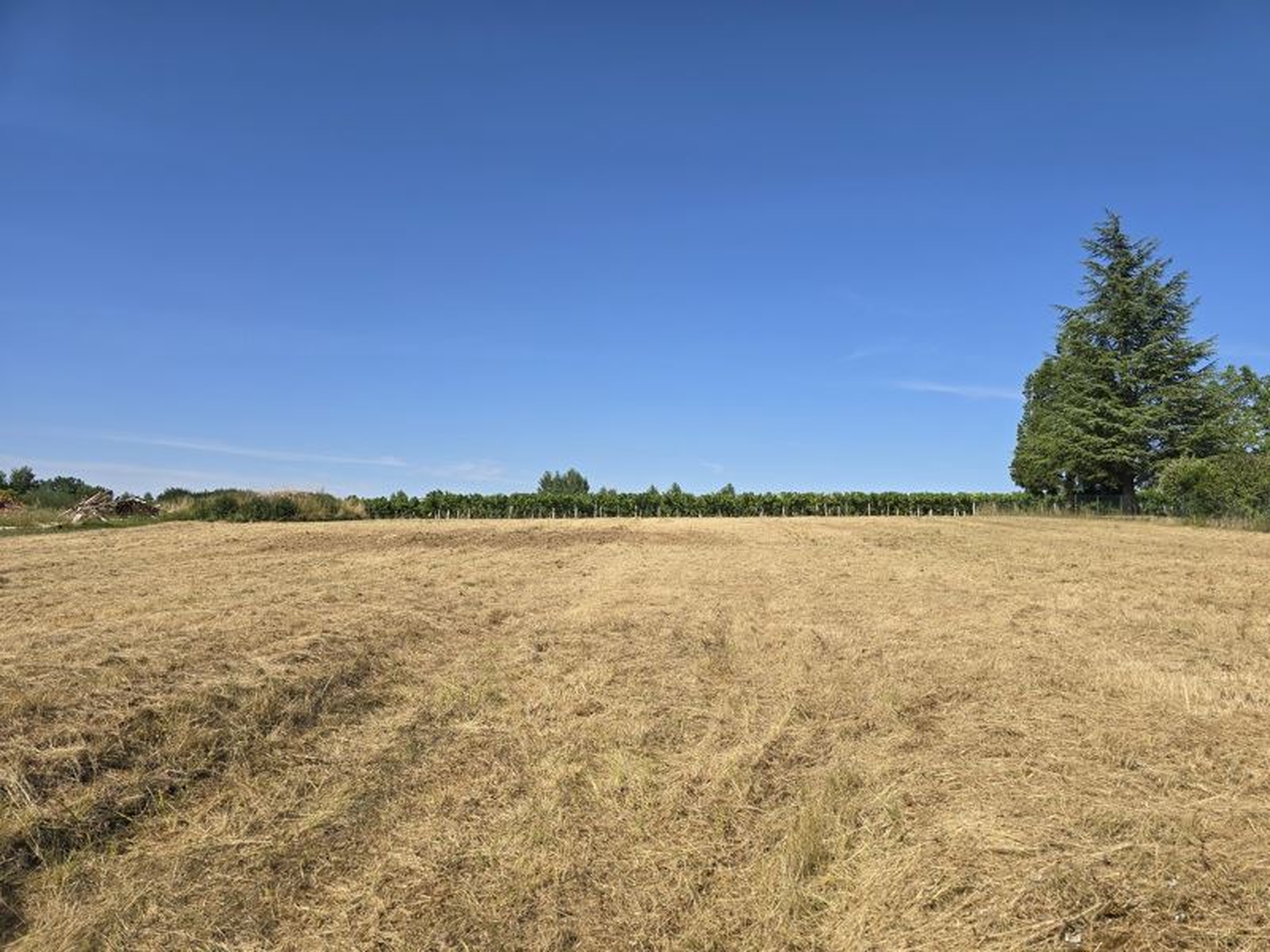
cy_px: 476
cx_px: 635
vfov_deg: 58.9
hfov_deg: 73.9
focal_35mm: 23
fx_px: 844
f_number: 1.7
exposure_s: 1/963
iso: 12
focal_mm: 6.3
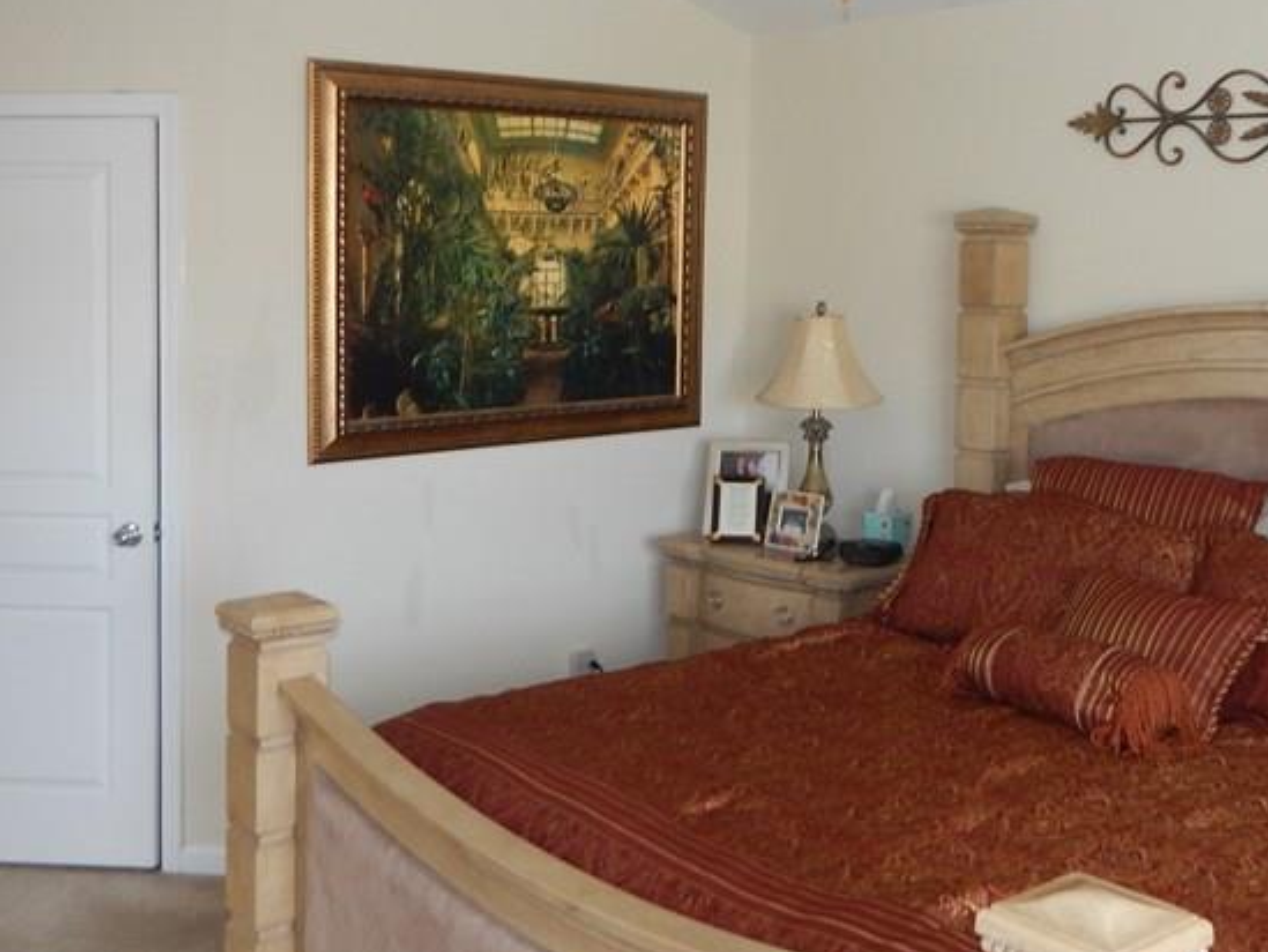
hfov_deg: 45.5
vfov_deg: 34.8
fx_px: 1502
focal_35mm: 41
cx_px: 769
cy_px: 321
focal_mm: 4
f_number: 3
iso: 200
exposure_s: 1/30
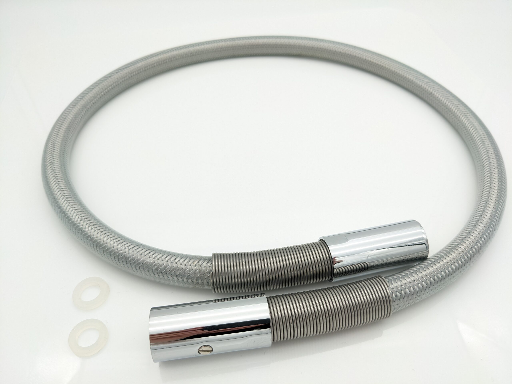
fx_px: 399
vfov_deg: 51.4
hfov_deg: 65.3
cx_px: 256
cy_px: 192
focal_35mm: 27
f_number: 1.73
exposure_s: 1/283
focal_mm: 4.38
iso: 59
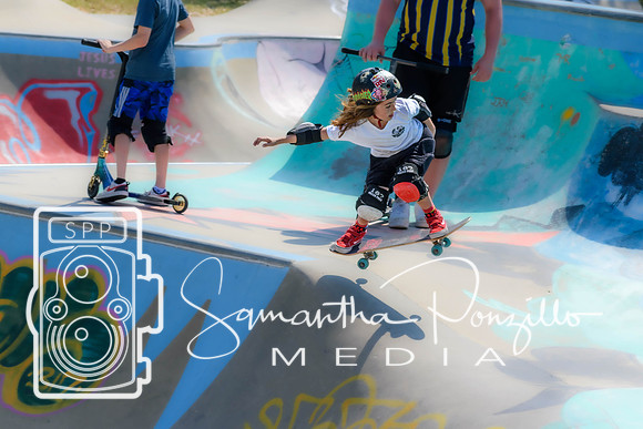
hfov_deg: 10.2
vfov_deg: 6.8
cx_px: 322
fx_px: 3618
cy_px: 214
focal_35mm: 202
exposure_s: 1/800
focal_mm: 135
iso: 200
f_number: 7.1
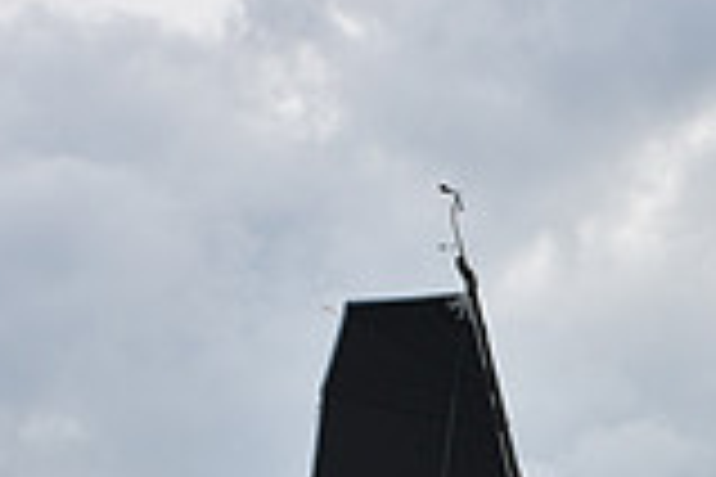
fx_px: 5091
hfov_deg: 8.0
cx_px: 817
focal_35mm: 256
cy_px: 1251
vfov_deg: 5.2
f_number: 7.1
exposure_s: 1/800
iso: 250
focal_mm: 70
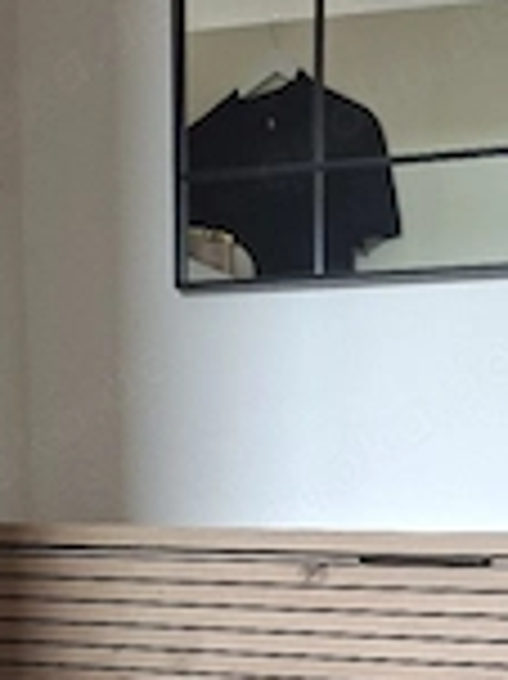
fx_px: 1195
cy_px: 842
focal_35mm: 61
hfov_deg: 23.2
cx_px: 481
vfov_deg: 27.4
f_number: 1.8
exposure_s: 1/100
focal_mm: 5.54
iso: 320
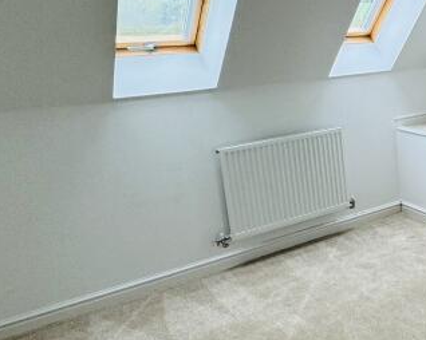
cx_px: 530
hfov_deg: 33.1
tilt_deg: -11.5
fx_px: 554
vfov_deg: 34.0
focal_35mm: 44
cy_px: 129
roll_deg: +1.6
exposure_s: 1/100
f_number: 2.2
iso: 100
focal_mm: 2.22
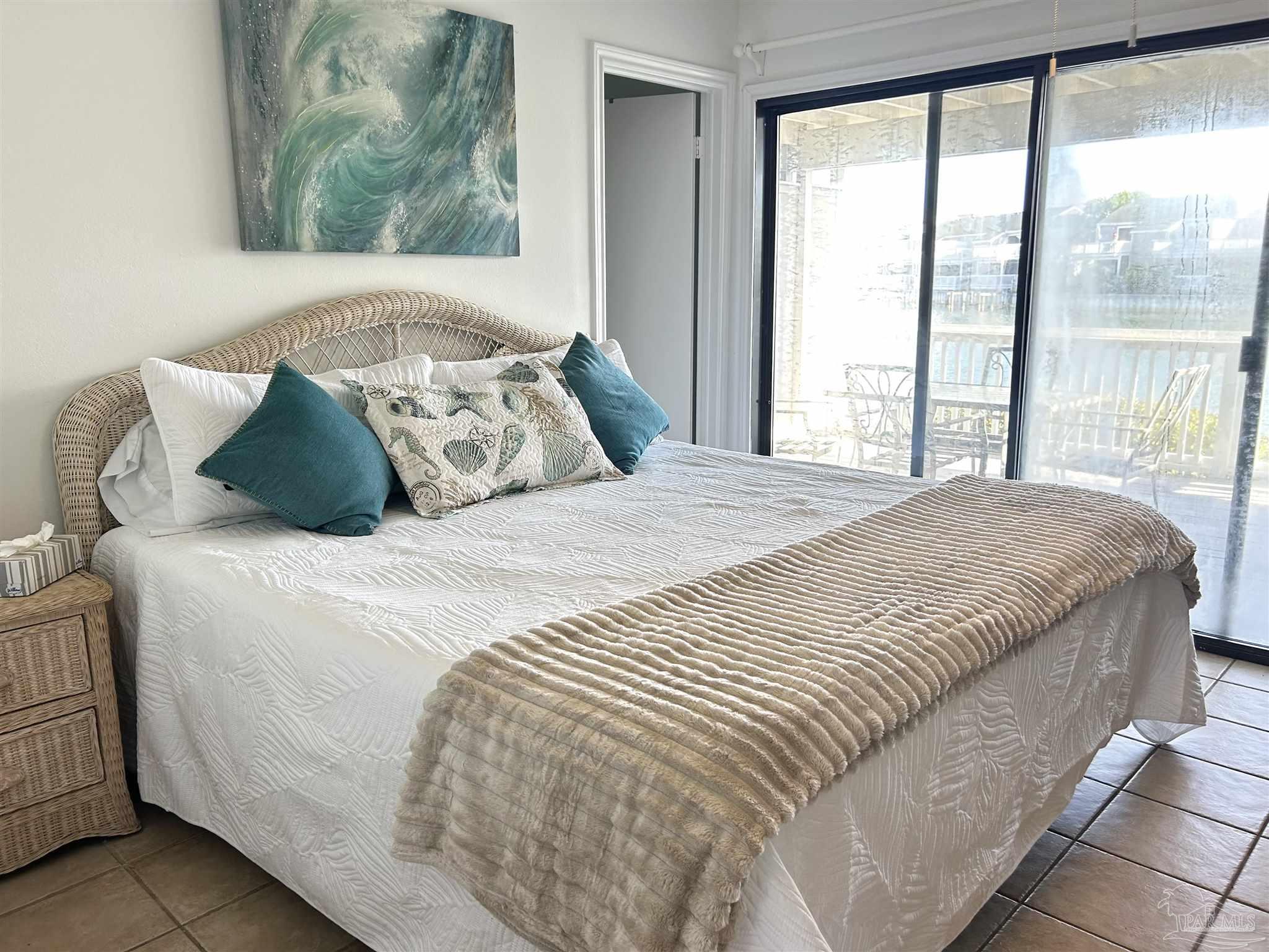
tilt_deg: -12.4
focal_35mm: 26
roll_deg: +0.4
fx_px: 953
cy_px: 476
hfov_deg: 67.3
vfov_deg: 53.1
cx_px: 634
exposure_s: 1/120
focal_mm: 5.7
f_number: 1.5
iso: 80
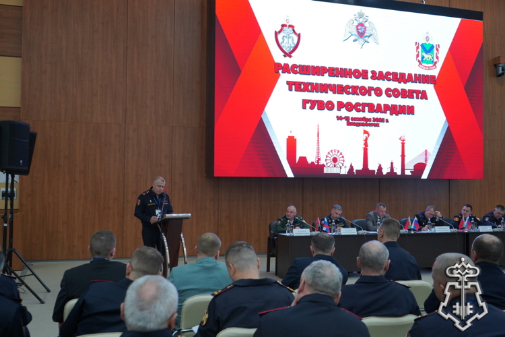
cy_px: 168
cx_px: 252
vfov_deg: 34.2
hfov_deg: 49.6
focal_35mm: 39
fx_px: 547
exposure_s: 1/160
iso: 2000
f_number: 4
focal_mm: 39
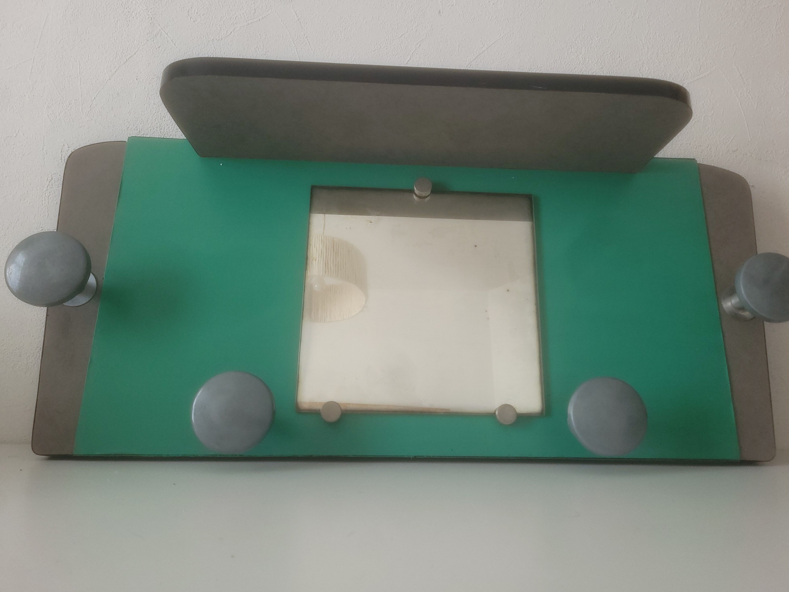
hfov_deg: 65.3
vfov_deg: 51.4
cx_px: 408
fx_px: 615
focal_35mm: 27
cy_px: 292
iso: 160
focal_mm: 5.4
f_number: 1.8
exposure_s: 1/60
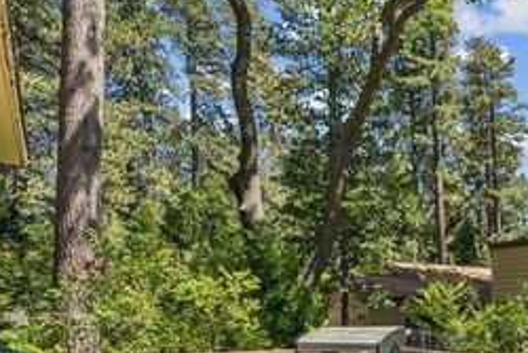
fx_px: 475
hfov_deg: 51.6
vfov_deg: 38.4
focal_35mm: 32
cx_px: 471
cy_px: 305
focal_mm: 16.2
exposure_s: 1/13
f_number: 22
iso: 100
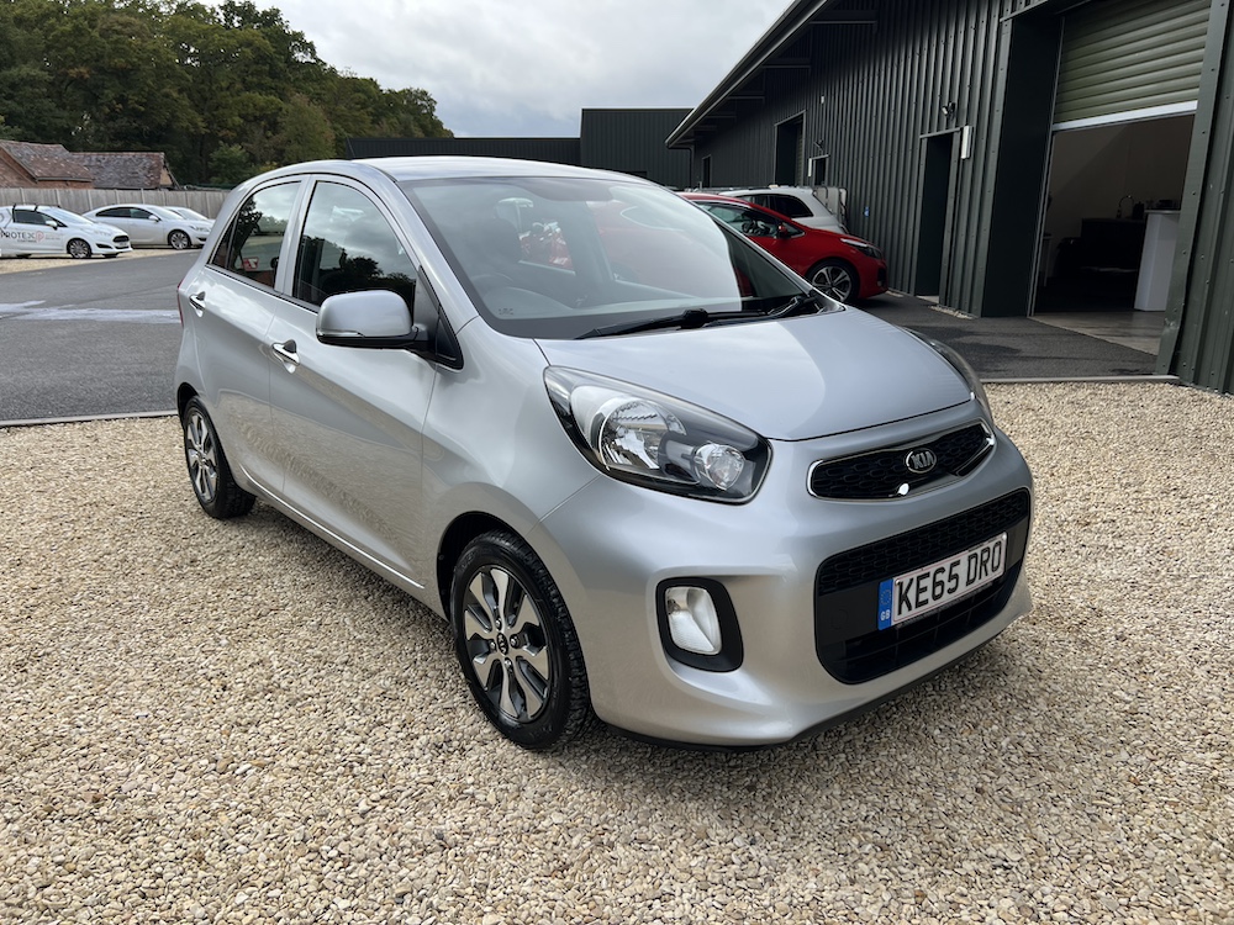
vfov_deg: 53.1
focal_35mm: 26
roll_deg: +0.2
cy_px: 462
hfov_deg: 67.3
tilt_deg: -16.0
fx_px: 927
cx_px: 617
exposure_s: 1/1511
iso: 50
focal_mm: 5.7
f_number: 1.5
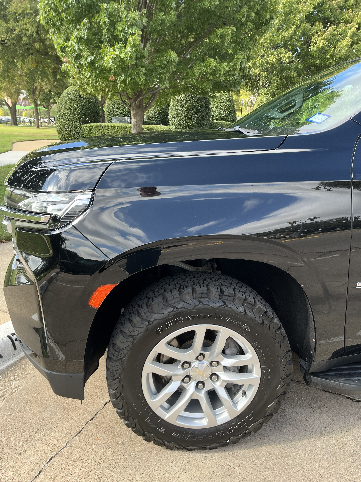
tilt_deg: -18.0
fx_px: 362
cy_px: 241
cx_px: 180
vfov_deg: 67.3
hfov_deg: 53.1
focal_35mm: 26
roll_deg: -1.0
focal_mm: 5.1
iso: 50
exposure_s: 1/522
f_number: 1.6
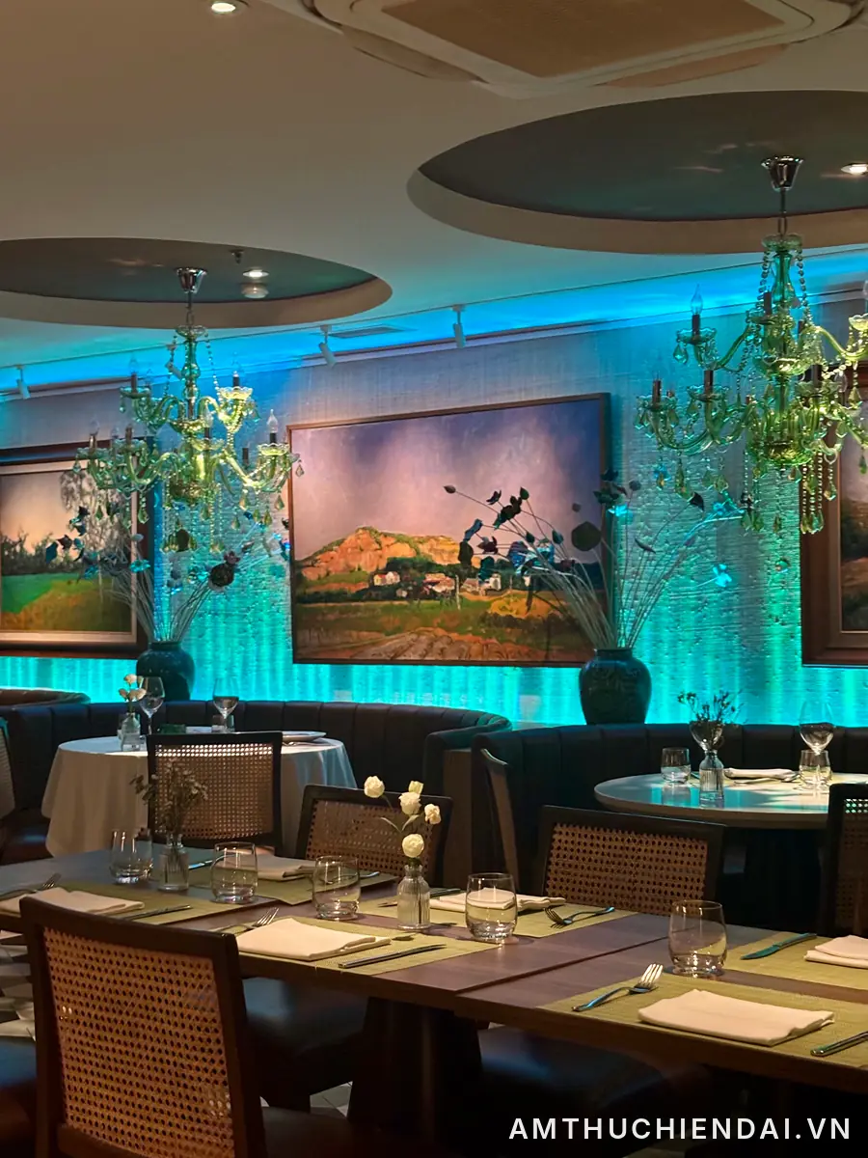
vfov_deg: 36.8
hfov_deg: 28.0
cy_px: 579
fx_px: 1739
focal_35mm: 52
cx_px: 434
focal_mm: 5.96
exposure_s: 1/29
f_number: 1.6
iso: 400
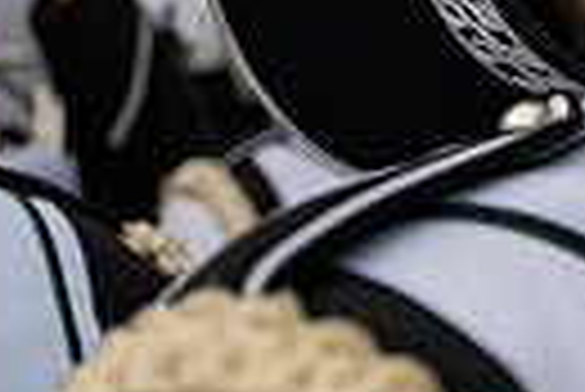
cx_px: 954
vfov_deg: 11.9
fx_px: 1741
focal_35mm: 107
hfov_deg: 16.8
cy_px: -295
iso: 200
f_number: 2.8
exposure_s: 1/500
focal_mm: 24
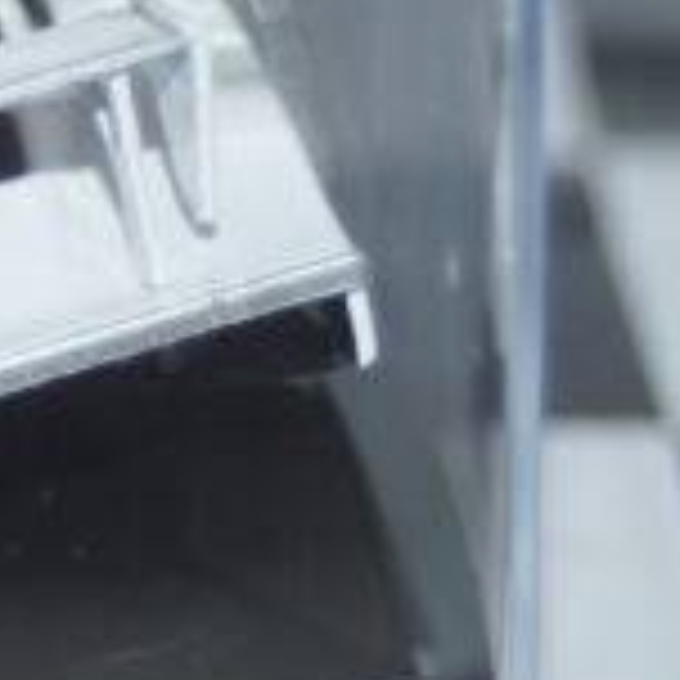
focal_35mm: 279
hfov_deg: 6.3
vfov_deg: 6.3
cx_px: -23
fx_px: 6194
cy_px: 491
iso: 200
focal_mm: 55
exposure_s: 1/80
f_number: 5
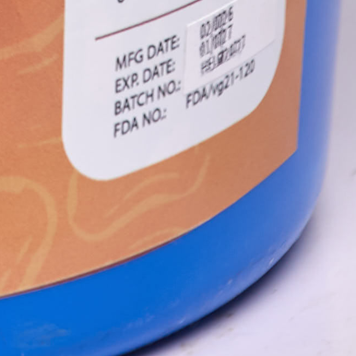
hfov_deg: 1.9
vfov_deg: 1.8
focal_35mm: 938
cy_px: -950
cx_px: -386
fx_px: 10914
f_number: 7.1
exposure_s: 1/100
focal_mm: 122
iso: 100
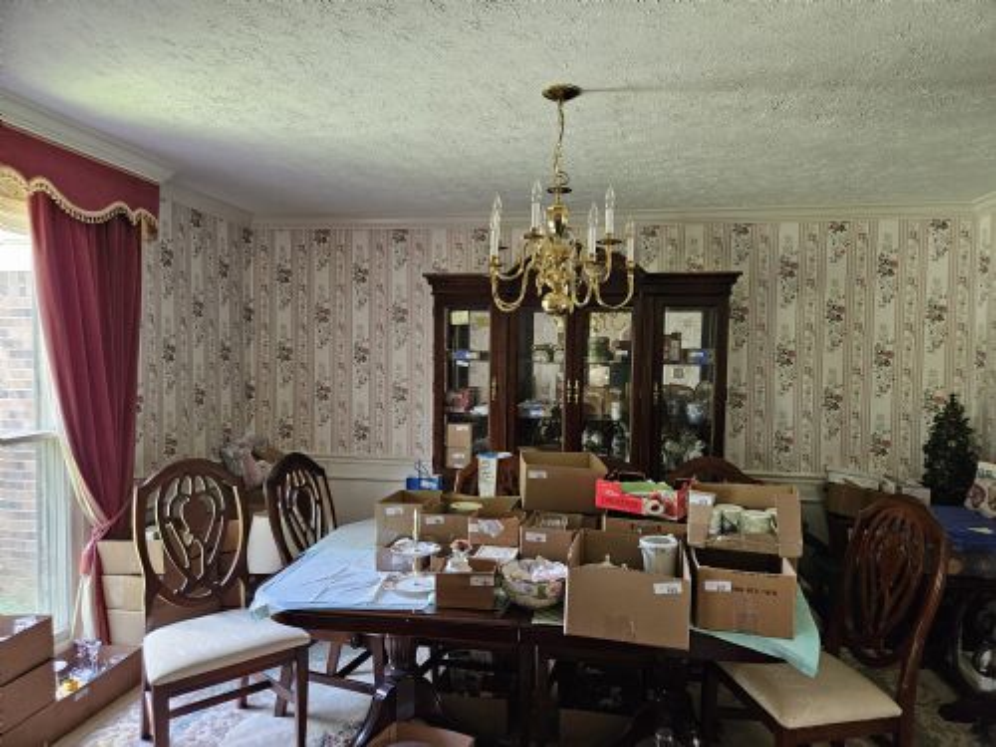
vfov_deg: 58.9
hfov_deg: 73.9
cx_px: 498
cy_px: 374
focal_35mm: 23
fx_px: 662
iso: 800
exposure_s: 1/120
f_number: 1.8
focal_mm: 5.4
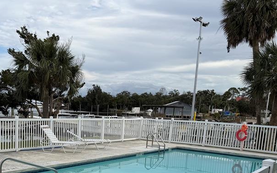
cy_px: 168
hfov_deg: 45.1
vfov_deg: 28.3
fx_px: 325
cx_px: 81
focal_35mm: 43
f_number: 1.78
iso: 80
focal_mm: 6.76
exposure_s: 1/4975
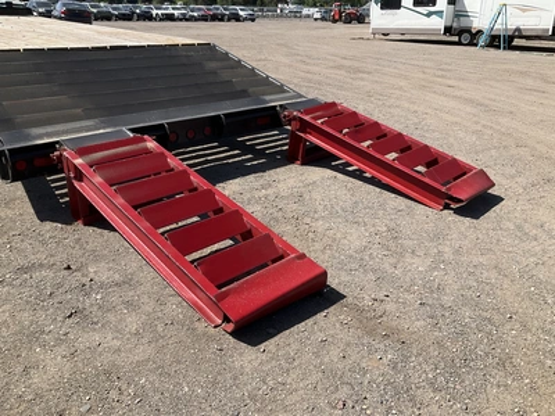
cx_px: 278
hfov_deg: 61.7
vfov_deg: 48.2
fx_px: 465
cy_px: 208
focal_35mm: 29
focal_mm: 3
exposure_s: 1/1451
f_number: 1.8
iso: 25
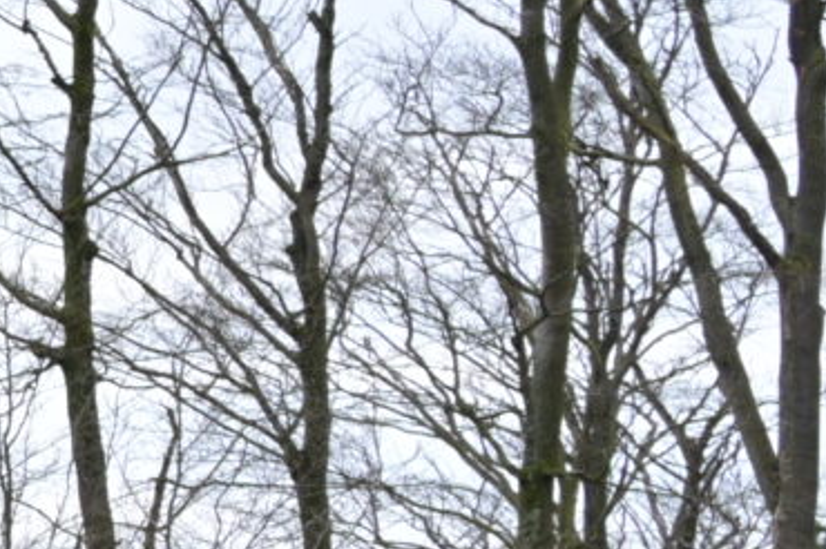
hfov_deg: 8.4
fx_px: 4287
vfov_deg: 7.3
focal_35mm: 187
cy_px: 490
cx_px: -1971
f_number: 6.3
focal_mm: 27
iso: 800
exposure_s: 1/160
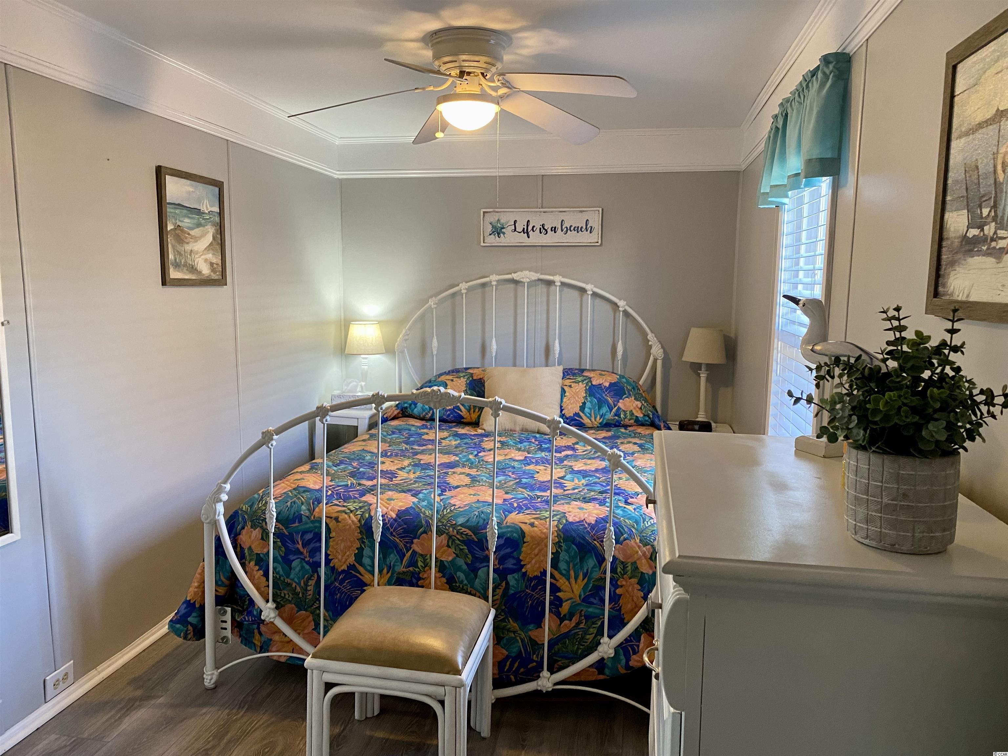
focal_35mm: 26
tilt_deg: -6.7
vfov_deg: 53.1
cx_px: 504
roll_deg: -0.7
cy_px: 378
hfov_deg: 67.3
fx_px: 757
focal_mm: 4.25
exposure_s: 1/60
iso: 200
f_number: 1.8
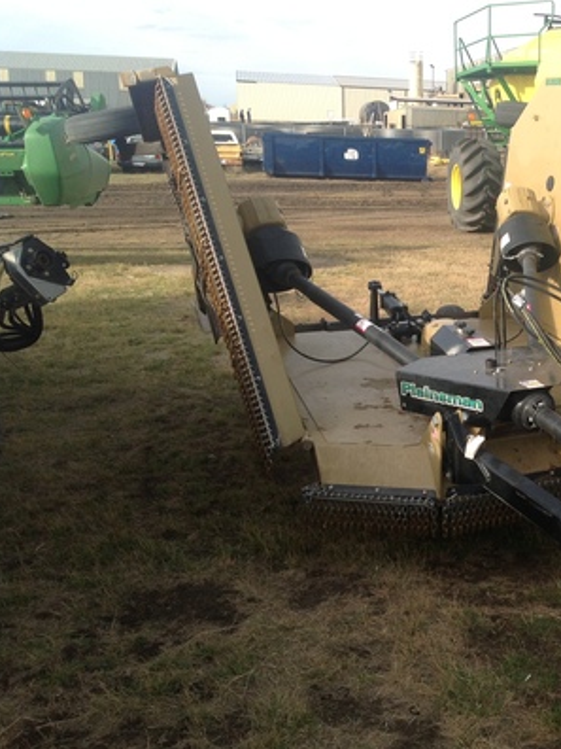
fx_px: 1037
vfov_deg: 39.7
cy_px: 380
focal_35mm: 48
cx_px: 508
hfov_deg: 29.0
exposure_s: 1/840
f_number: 2.4
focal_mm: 4.28
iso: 50
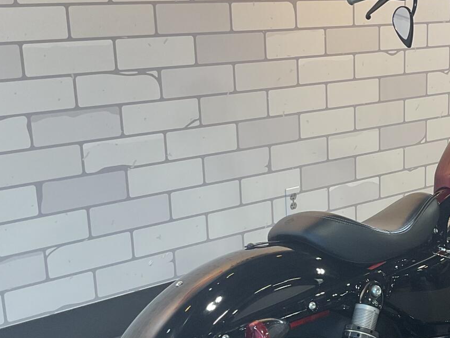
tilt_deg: -16.5
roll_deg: +0.7
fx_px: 884
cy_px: 224
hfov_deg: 27.6
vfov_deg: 21.5
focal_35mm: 68
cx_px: 398
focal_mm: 3
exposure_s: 1/50
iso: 40
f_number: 1.8
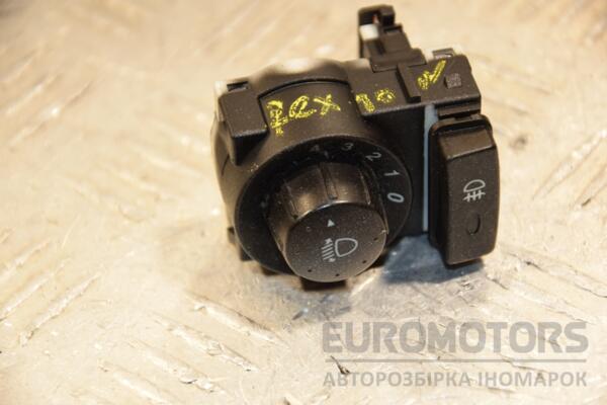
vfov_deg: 8.7
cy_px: 202
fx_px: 2655
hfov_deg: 13.0
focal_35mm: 158
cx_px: 304
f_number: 5.6
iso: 800
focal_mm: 105
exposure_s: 1/160
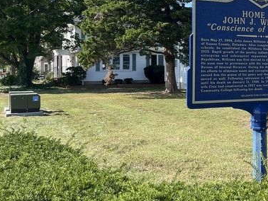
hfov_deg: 31.8
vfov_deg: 26.4
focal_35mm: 55
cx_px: 279
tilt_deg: +0.6
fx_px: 426
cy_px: 63
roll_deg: -0.6
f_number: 1.6
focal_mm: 5.1
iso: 50
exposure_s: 1/1309
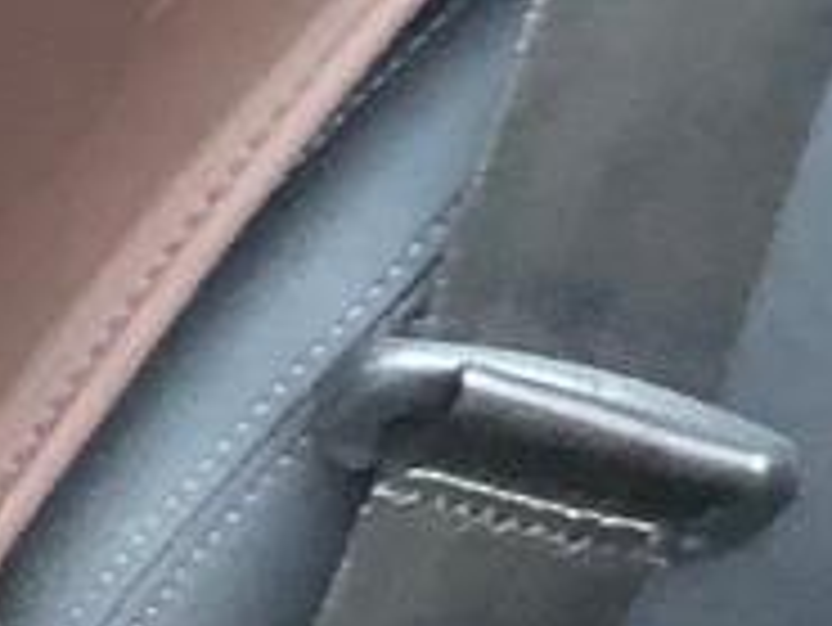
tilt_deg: -22.4
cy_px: -730
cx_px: -1385
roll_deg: -0.4
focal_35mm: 194
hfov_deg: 8.9
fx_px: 4666
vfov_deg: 7.3
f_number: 1.8
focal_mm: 3.99
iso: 100
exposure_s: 1/4
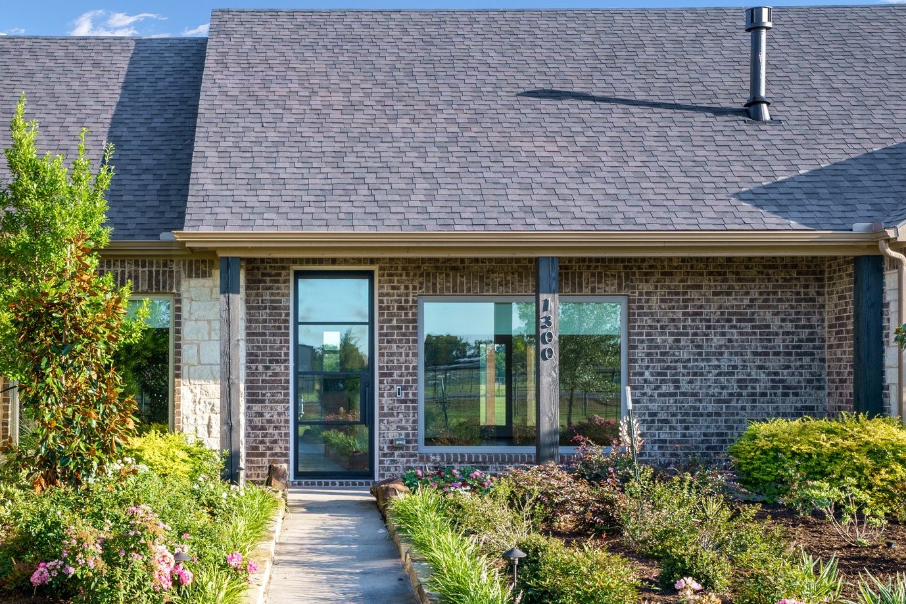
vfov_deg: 26.0
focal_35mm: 52
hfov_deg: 37.7
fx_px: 1309
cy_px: 357
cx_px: 293
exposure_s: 1/60
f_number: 13
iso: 320
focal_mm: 35
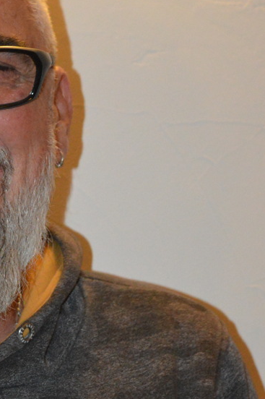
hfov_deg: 7.1
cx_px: -35
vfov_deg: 10.7
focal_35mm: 191
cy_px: 314
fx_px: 2115
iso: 3200
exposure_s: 1/60
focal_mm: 55
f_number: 5.6
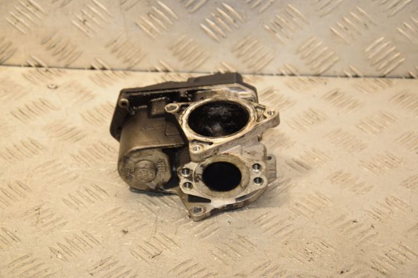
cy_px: 139
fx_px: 1218
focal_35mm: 105
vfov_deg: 13.0
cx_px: 209
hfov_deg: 19.5
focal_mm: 70
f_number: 7.1
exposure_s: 1/200
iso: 800
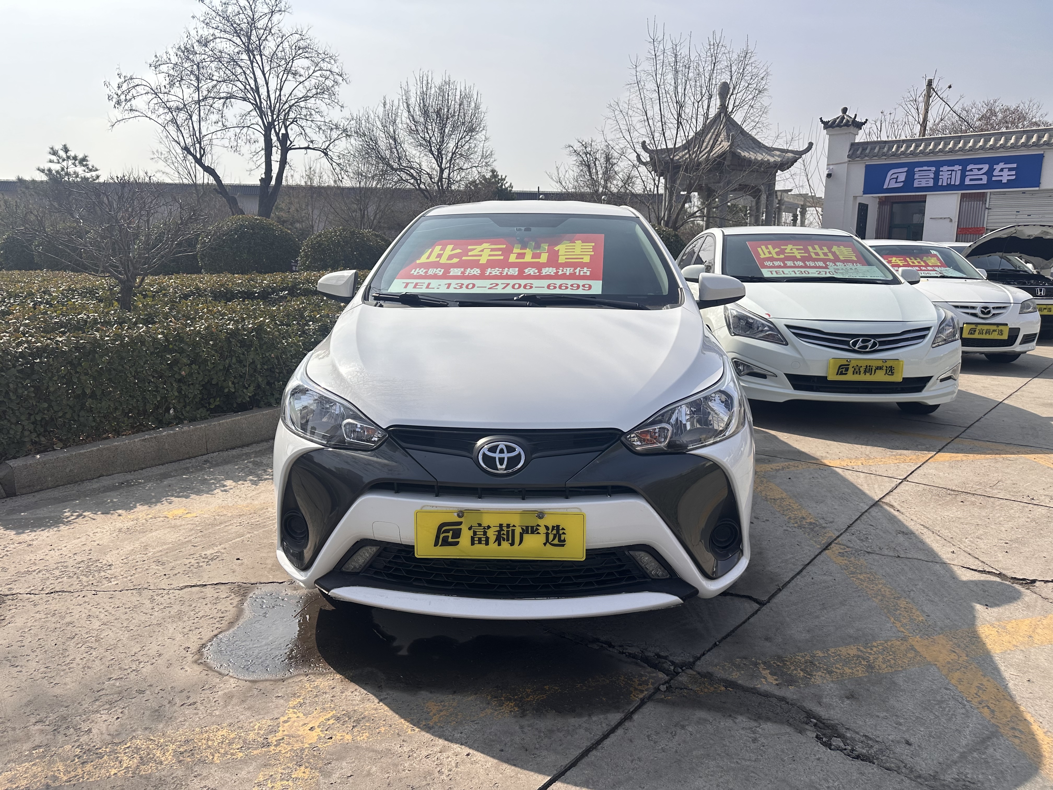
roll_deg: -0.7
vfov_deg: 56.8
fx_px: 730
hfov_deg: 71.6
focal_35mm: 24
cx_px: 526
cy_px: 395
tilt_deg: -10.4
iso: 80
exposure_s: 1/5525
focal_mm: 6.86
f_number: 1.78
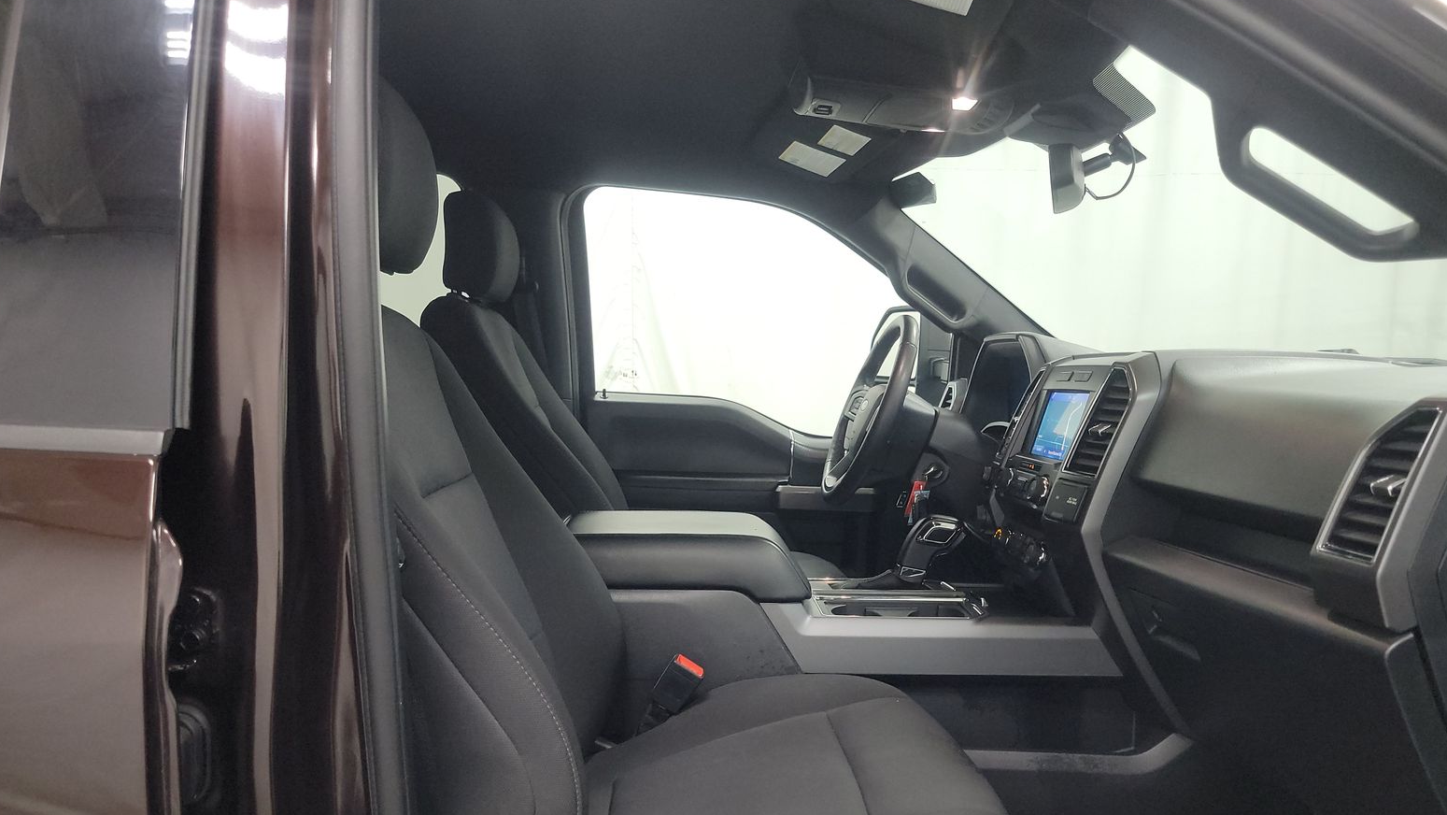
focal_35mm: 27
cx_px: 720
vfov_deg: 42.3
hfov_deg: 69.8
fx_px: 1036
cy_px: 547
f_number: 1.8
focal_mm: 6.7
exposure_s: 1/59
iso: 754
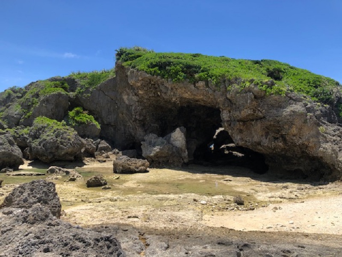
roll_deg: -1.3
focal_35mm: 28
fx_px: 277
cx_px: 171
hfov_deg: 63.4
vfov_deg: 49.7
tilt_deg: +2.2
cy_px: 128
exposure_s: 1/1297
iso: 20
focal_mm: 3.99
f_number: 1.8
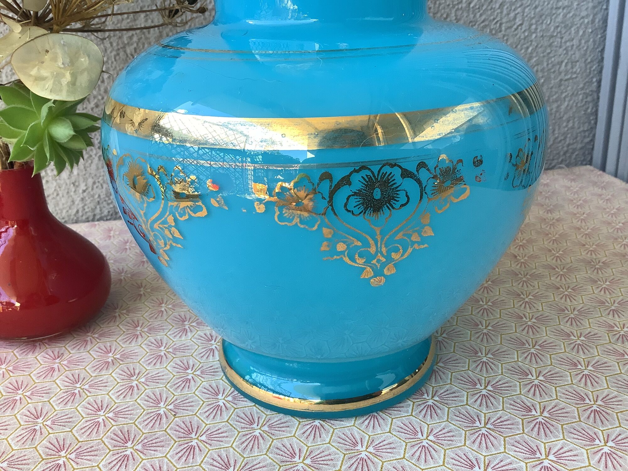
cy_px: 236
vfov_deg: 45.4
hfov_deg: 58.4
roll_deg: +2.2
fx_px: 562
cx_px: 314
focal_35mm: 31
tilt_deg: -19.8
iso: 80
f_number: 2.4
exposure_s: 1/120
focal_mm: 3.3
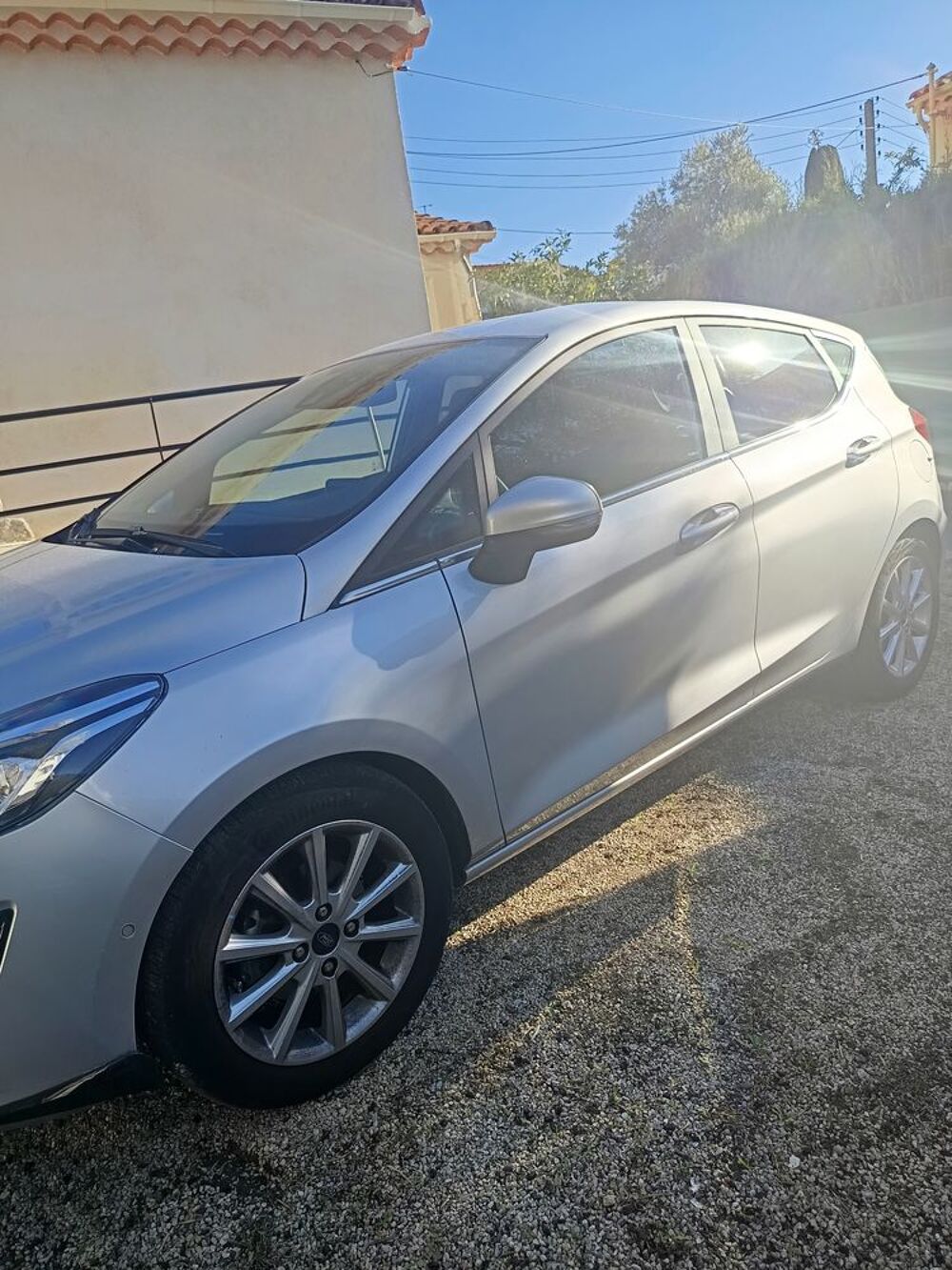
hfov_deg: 56.8
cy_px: 635
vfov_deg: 71.6
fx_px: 880
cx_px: 476
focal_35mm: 24
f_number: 1.7
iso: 50
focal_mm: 5.31
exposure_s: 1/155
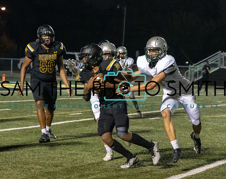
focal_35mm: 146
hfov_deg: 13.2
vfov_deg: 10.5
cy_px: 97
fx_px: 975
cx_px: 106
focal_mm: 100
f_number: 5.6
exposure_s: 1/1000
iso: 20000
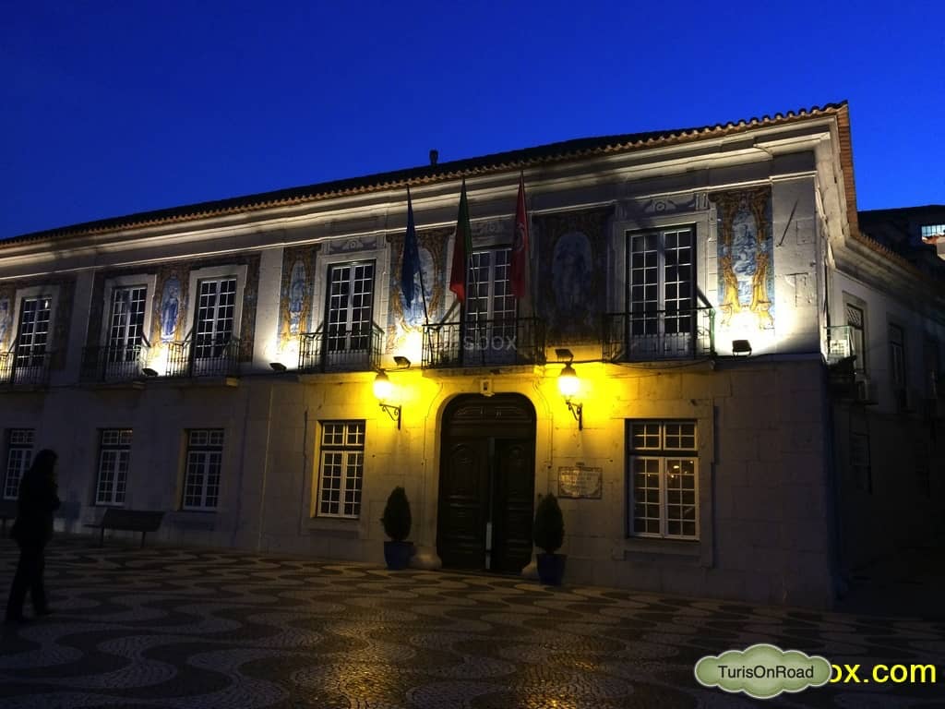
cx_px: 472
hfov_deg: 61.7
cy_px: 354
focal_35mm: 29
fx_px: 792
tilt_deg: +9.3
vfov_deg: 48.2
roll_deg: -1.1
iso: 250
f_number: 2.2
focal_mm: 4.15
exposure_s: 1/20
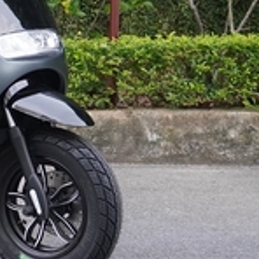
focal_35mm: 128
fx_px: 1087
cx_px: -103
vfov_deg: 13.5
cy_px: 68
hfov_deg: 13.0
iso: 800
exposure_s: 1/160
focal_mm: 31
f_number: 5
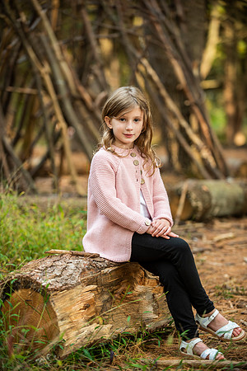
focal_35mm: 110
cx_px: 124
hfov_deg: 12.5
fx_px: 1132
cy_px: 186
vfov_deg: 18.6
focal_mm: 110
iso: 250
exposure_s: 1/60
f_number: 2.8
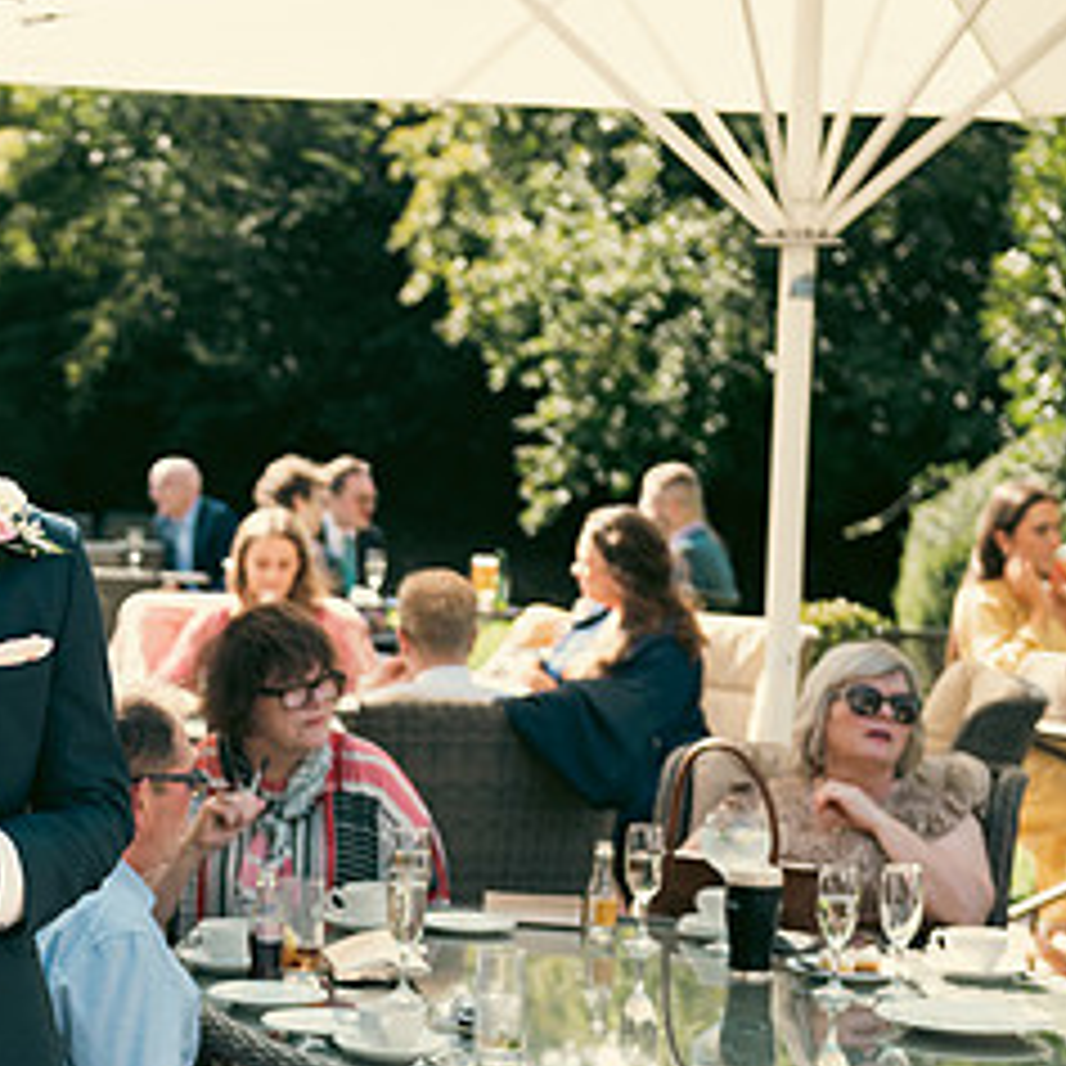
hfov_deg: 15.7
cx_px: -63
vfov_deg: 16.1
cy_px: 785
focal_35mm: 108
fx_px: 3763
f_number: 3.5
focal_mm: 52
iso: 160
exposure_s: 1/500
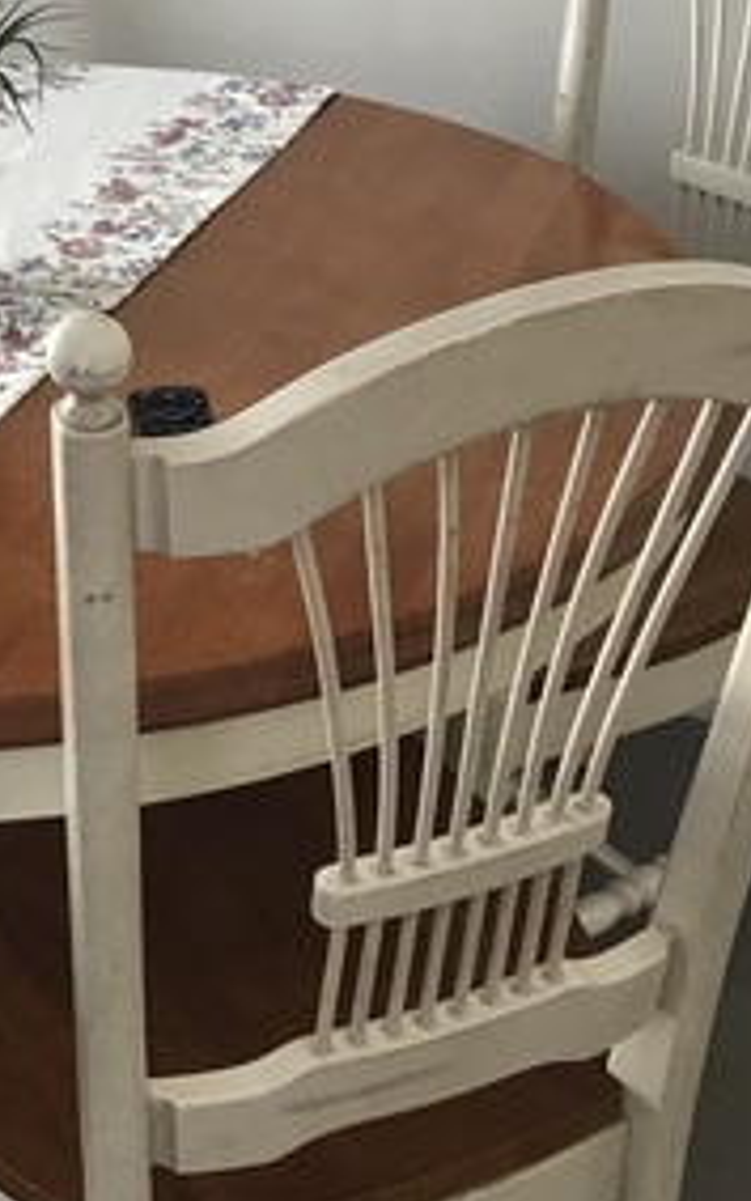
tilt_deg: -17.0
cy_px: 185
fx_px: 2291
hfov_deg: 17.3
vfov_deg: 28.5
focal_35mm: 70
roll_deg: +3.7
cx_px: -276
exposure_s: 1/24
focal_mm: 3.99
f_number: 1.8
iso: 40
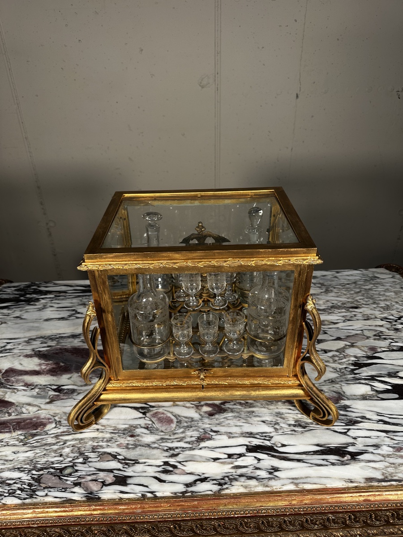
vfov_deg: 71.6
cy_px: 268
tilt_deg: -30.7
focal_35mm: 24
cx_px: 202
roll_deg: +1.1
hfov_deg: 56.8
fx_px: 373
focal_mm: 6.86
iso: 80
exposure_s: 1/100
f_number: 1.78
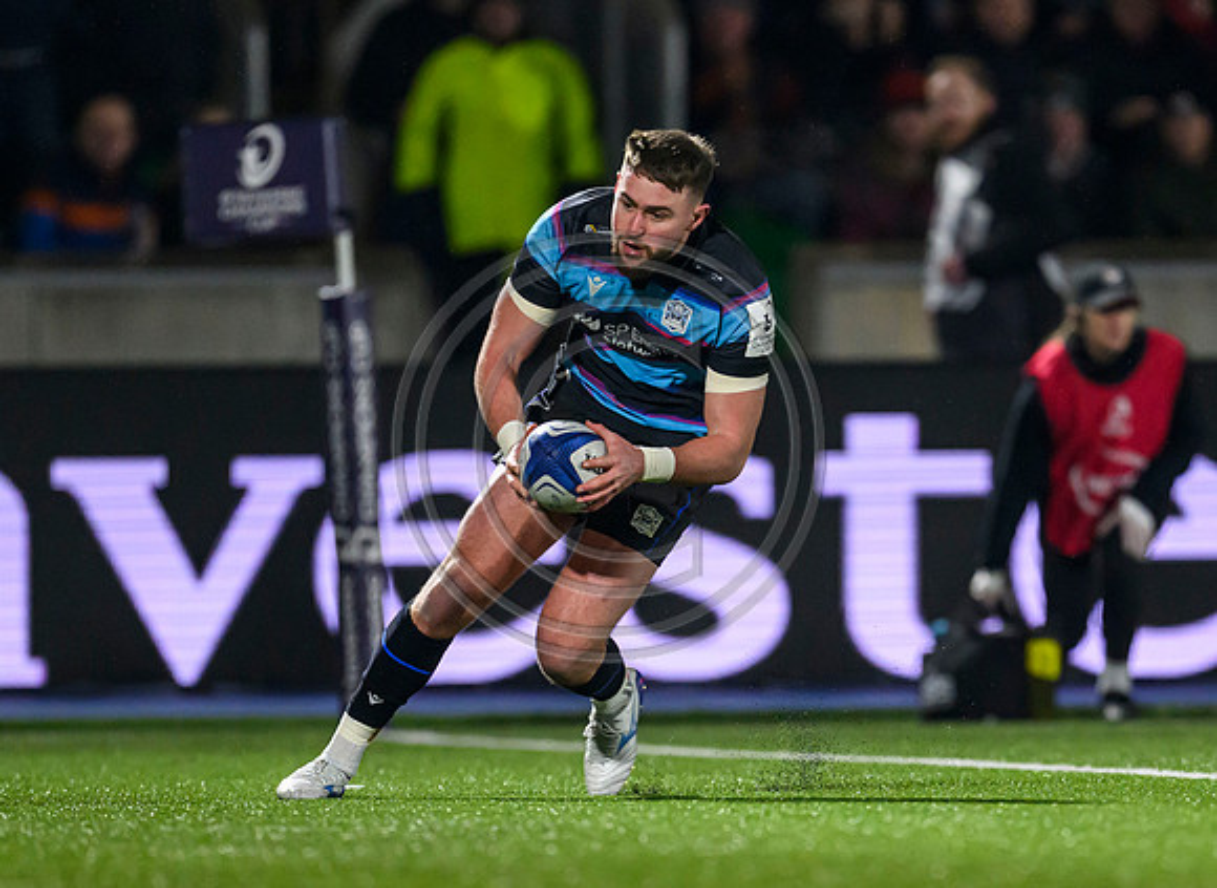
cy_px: 554
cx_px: 881
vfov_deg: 2.0
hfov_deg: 2.7
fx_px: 25416
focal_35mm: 730
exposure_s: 1/1600
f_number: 3.2
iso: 5000
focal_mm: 400
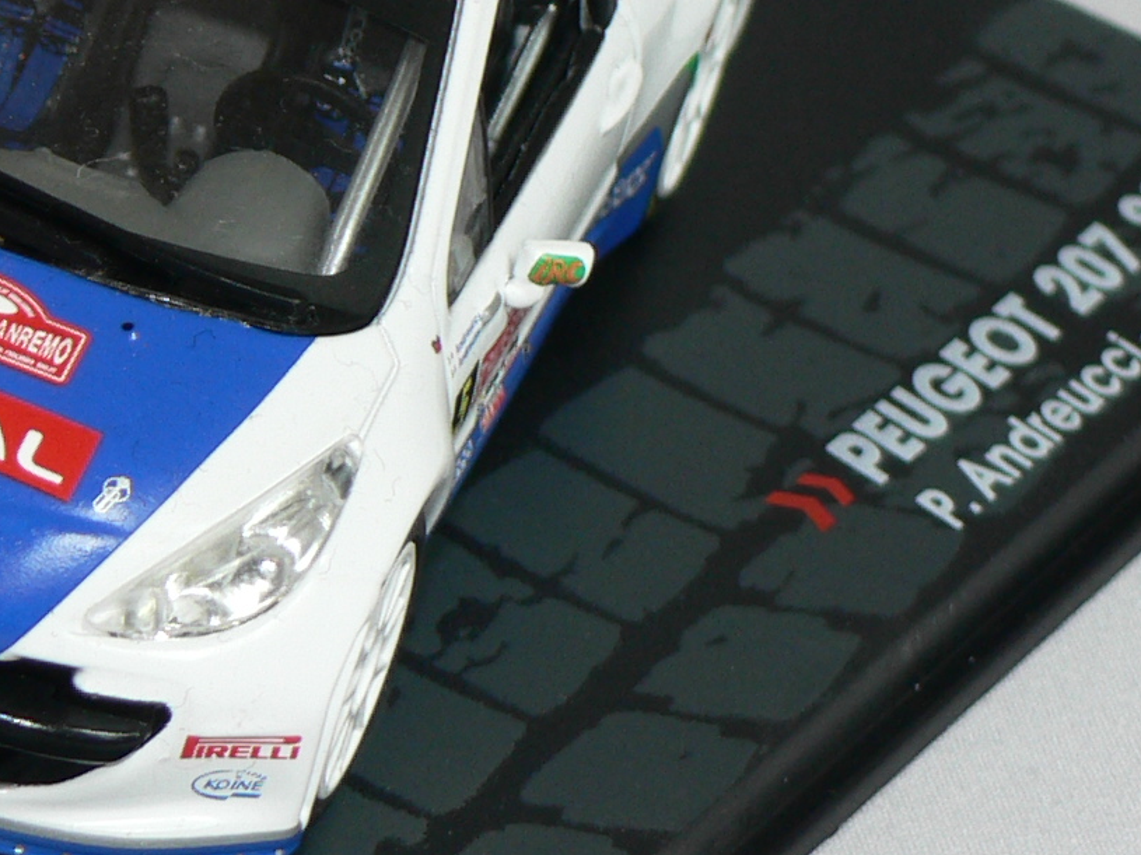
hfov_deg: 6.9
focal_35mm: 286
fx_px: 9426
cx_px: 39
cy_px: 101
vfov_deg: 5.2
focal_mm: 15.2
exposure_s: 1/60
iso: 80
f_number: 3.2
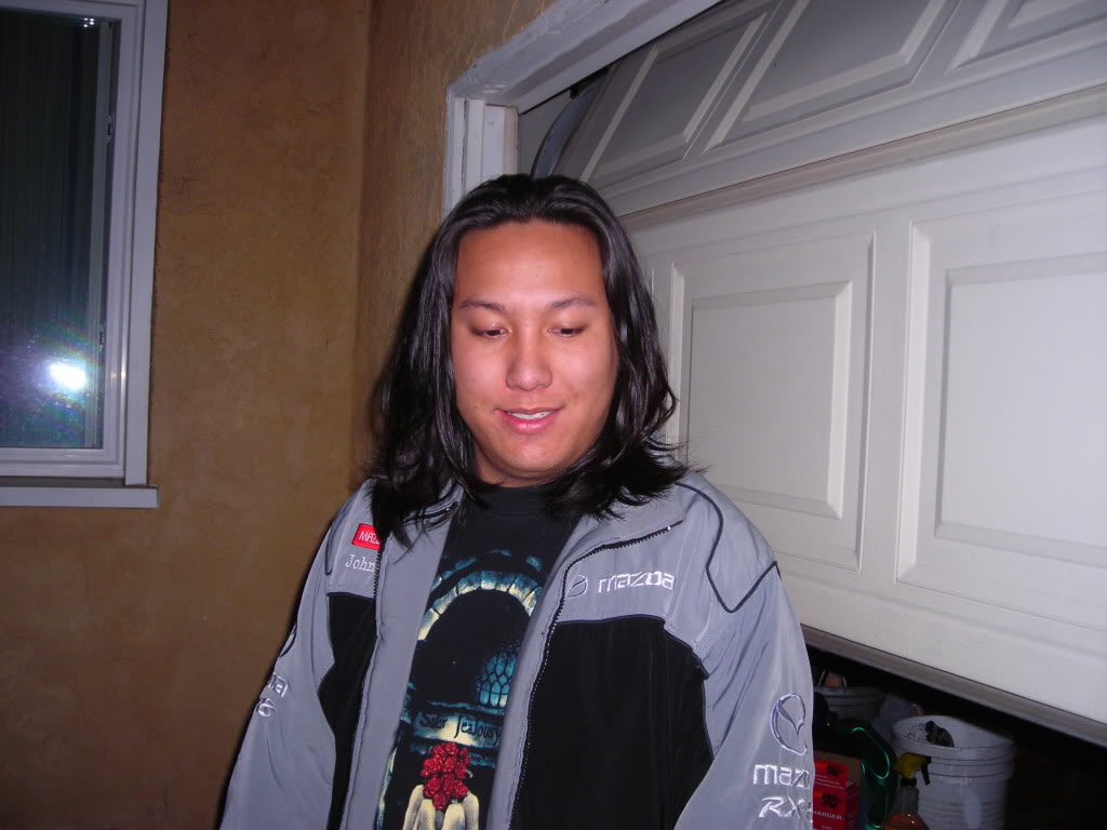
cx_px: 554
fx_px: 1215
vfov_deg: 37.7
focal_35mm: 38
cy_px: 415
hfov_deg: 49.0
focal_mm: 6.3
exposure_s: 1/60.1
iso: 50
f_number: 3.2
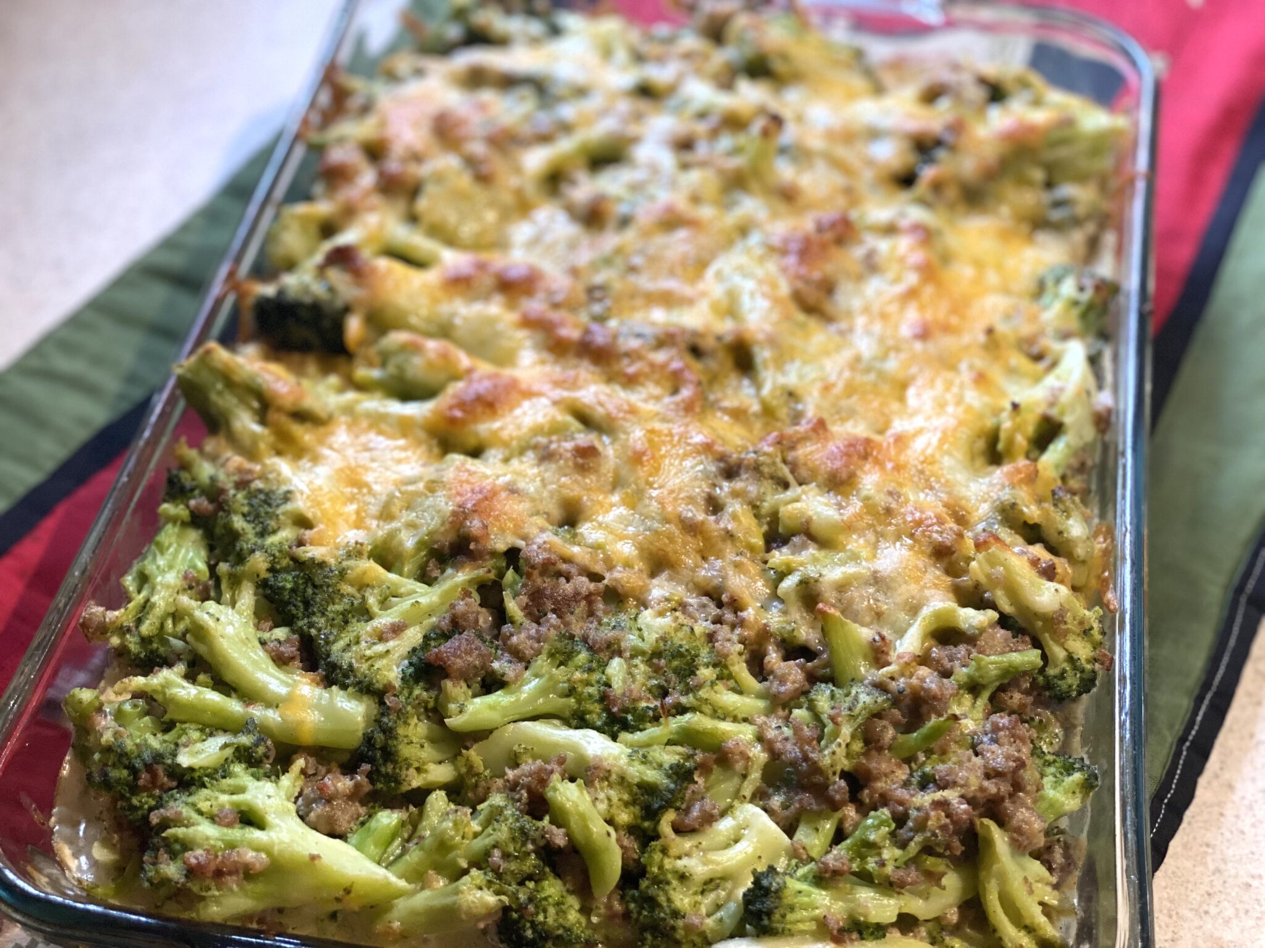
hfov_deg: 36.8
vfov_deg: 28.0
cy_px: 474
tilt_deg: -48.0
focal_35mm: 52
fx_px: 1900
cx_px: 632
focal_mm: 6
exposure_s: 1/120
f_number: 2
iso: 250
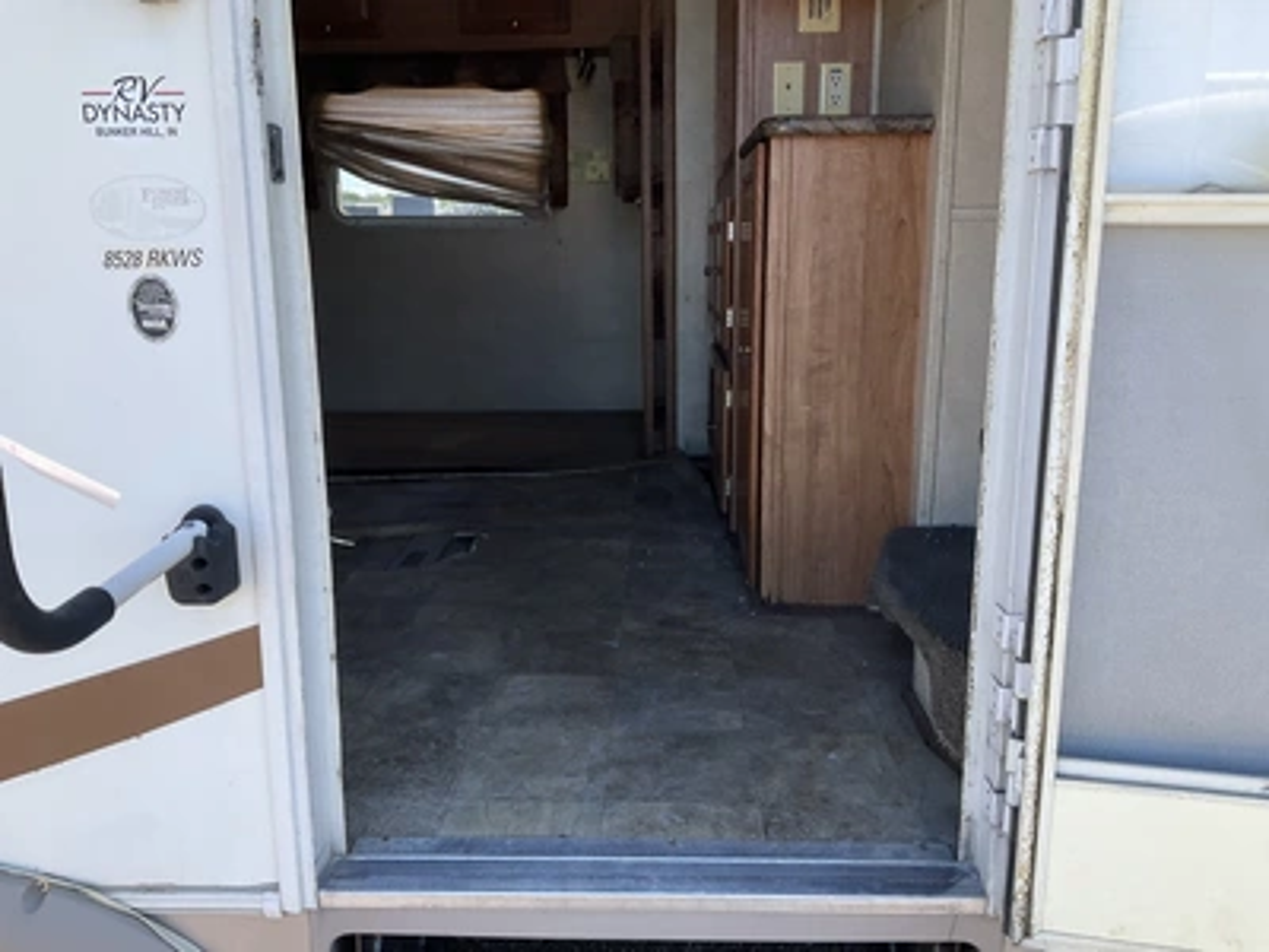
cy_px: 476
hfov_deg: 61.7
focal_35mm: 29
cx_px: 634
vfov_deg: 48.2
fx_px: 1063
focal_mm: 3
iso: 25
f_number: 1.8
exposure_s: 1/409
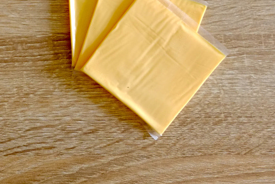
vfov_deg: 18.1
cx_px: -5
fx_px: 542
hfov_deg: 26.8
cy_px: -43
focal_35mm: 71
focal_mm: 18.2
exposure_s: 1/18
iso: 800
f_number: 3.6
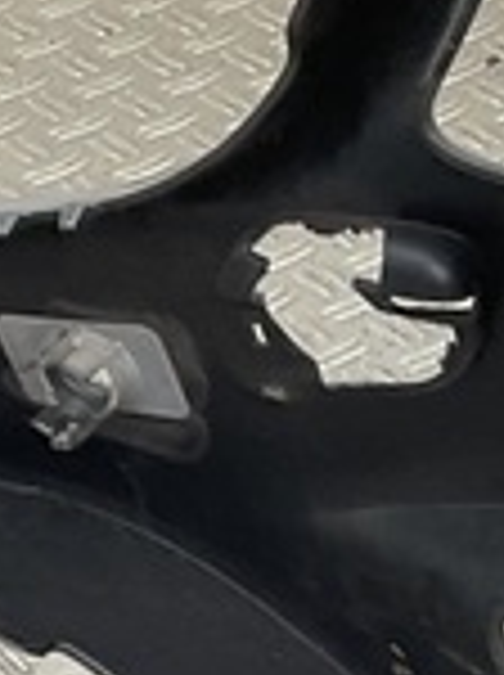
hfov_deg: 7.5
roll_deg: +9.4
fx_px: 3796
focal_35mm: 195
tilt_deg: -39.2
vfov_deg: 9.9
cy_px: 914
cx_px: 720
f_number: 1.8
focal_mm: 3
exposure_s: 1/120
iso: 32
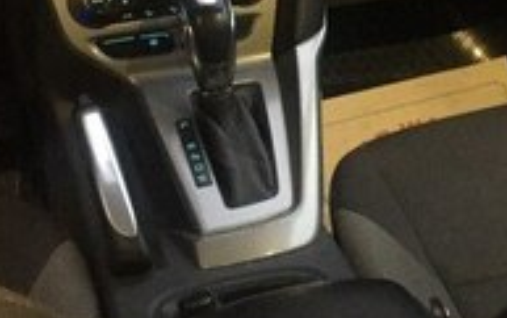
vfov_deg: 15.8
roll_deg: -0.3
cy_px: -92
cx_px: 305
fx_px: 1093
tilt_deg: -16.6
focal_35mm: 79
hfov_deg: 26.1
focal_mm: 4.15
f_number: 2.2
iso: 640
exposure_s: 1/17
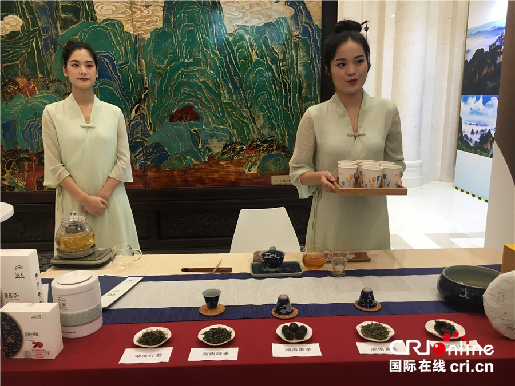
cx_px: 258
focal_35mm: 29
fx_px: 431
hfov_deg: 61.7
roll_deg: +0.8
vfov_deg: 48.2
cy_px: 193
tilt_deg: -13.4
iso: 40
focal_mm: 4.15
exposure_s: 1/33
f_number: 2.2
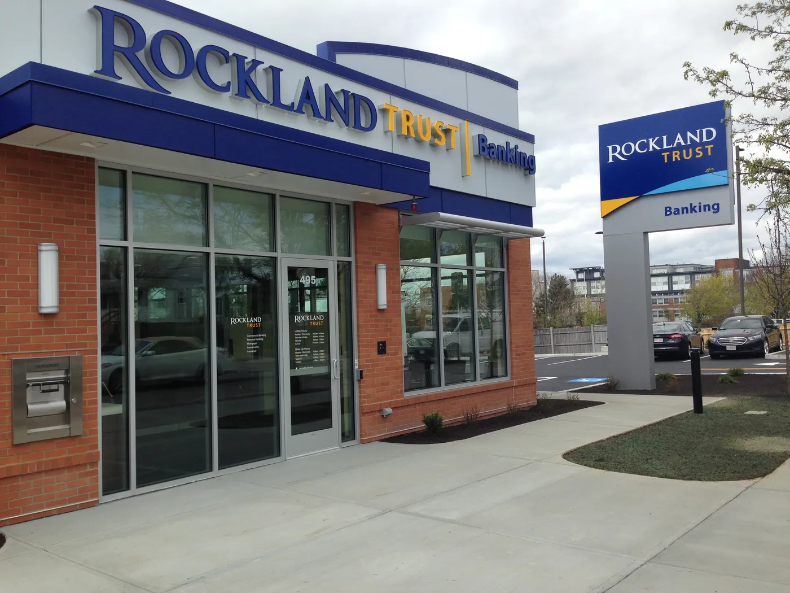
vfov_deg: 42.9
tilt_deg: +3.5
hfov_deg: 55.4
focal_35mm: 33
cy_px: 296
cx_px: 395
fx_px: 753
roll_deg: +0.7
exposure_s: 1/1205
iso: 50
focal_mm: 4.12
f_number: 2.4
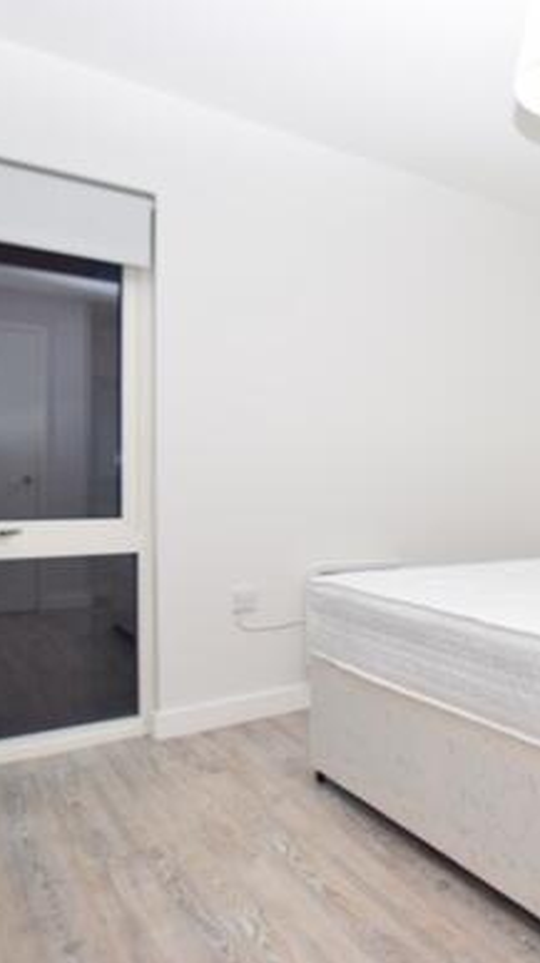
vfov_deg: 71.9
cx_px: 505
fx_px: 663
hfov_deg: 40.3
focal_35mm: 26
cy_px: 508
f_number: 4
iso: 100
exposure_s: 1/200
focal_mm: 10
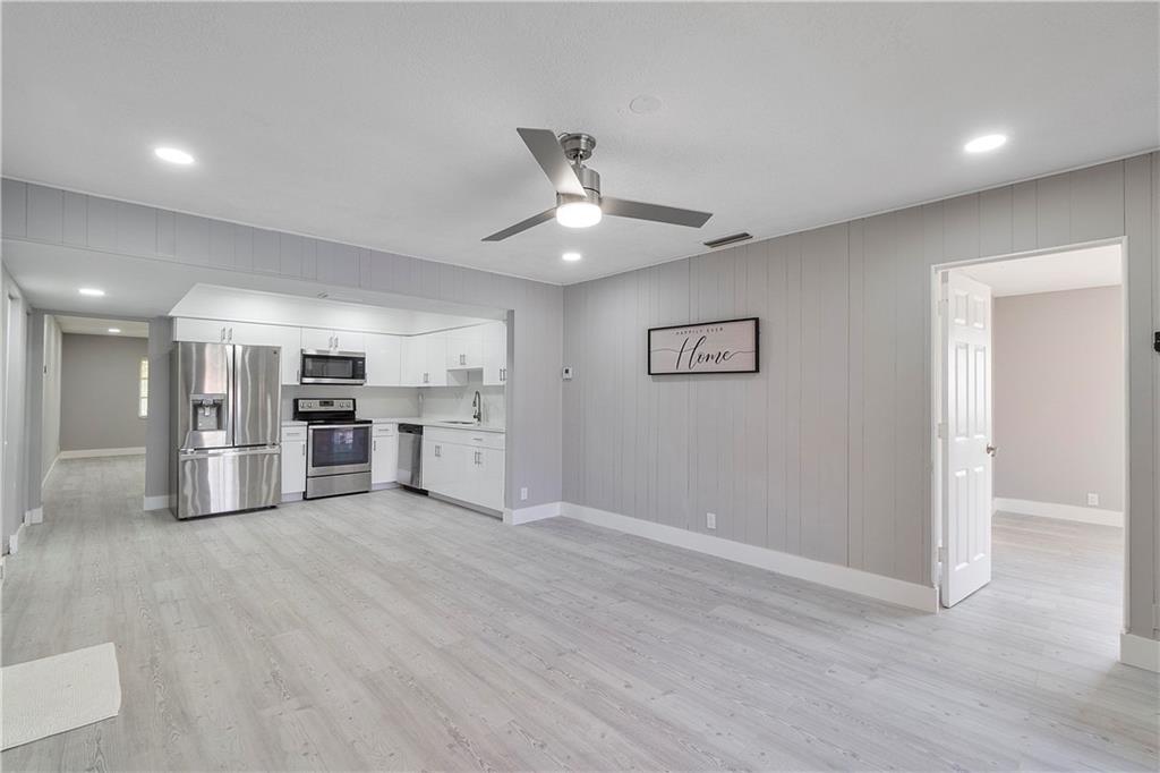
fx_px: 483
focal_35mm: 15
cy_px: 386
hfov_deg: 100.4
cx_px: 580
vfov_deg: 77.3
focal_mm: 10
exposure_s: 1/6
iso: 160
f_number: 11
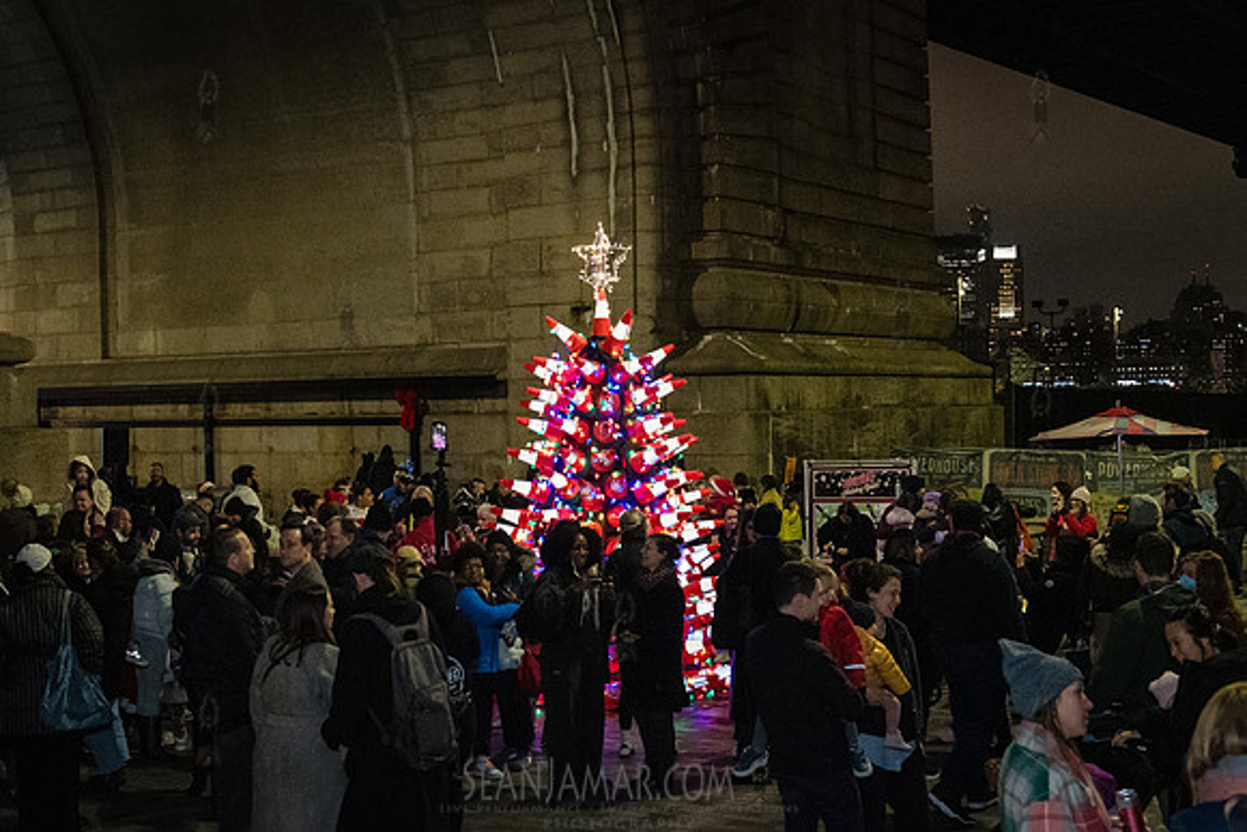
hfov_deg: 41.6
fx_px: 1639
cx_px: 581
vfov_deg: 28.5
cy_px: 429
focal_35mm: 47
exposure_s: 1/125
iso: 8000
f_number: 3.5
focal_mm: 38
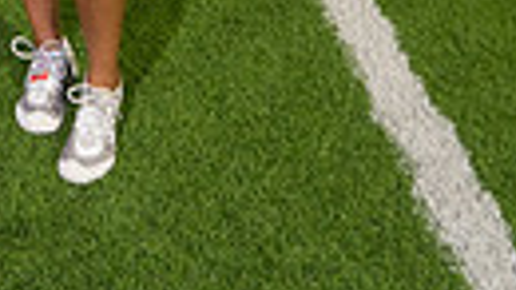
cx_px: 28
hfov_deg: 23.6
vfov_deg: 10.7
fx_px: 1190
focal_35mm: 87
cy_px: -516
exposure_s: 1/200
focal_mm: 24
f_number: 4.5
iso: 1000
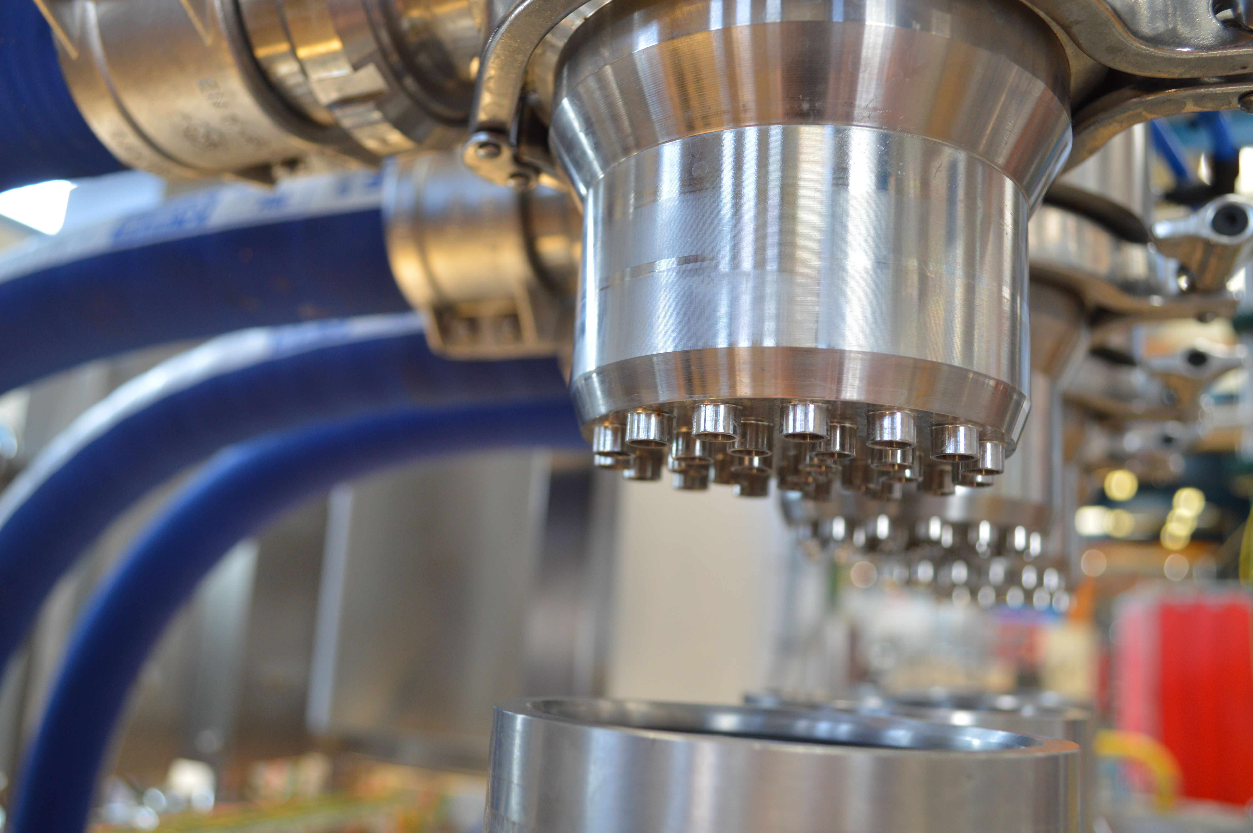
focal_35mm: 33
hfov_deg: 57.3
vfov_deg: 39.9
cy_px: 416
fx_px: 1148
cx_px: 626
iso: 400
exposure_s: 1/80
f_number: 4.5
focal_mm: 22
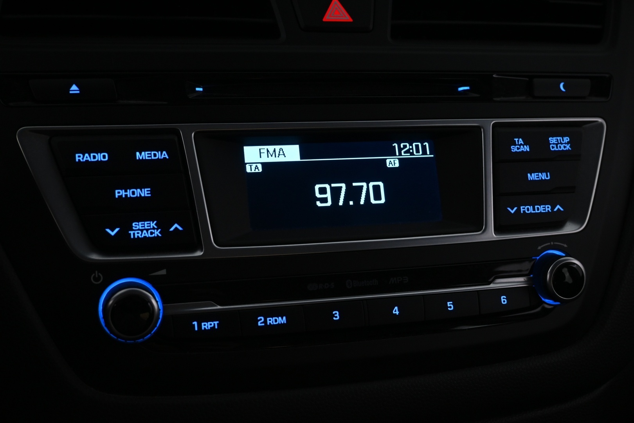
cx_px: 317
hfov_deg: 46.4
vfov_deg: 31.9
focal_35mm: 42
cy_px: 212
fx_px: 740
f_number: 4.5
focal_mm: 28
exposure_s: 1/50
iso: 1000
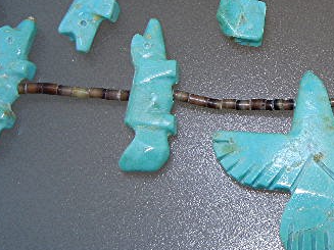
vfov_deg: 16.6
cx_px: 315
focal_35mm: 88
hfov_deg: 21.6
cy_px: 45
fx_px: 849
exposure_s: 1/30
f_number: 3.8
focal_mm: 8.1
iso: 200
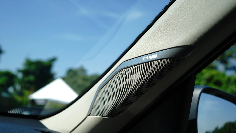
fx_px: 238
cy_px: 82
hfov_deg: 52.7
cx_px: 107
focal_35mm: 38
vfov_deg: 31.1
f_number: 4
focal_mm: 33
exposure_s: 1/500
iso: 64
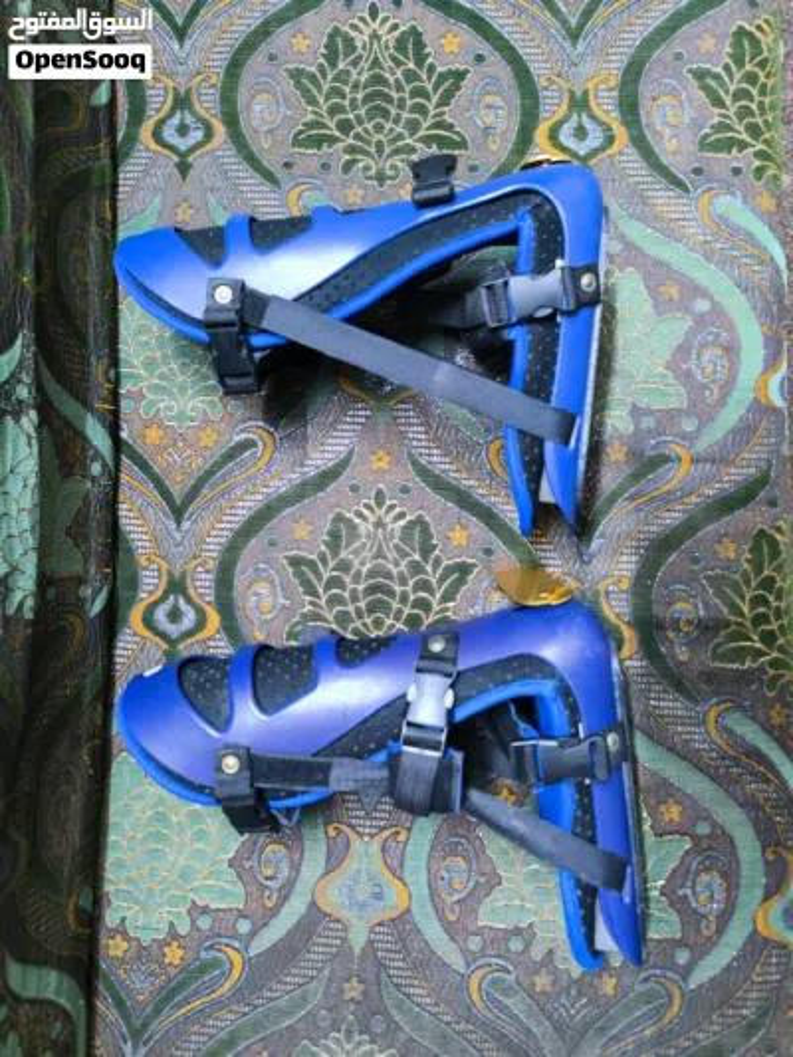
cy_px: 528
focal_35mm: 24
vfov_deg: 71.6
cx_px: 396
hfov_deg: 56.8
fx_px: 733
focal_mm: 6.92
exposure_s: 1/25
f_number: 1.9
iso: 1250
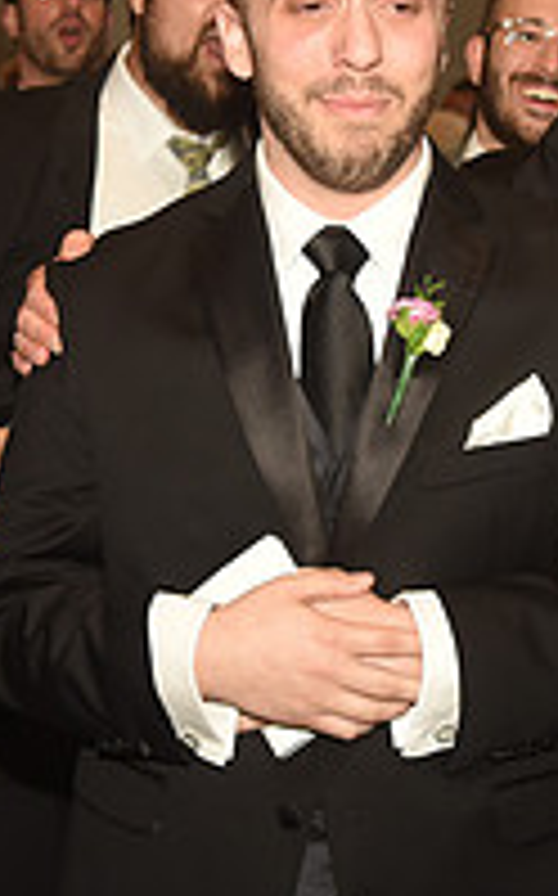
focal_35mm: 119
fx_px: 2902
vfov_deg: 17.5
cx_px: 342
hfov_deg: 11.0
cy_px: 277
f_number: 5.6
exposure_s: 1/125
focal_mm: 40
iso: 800
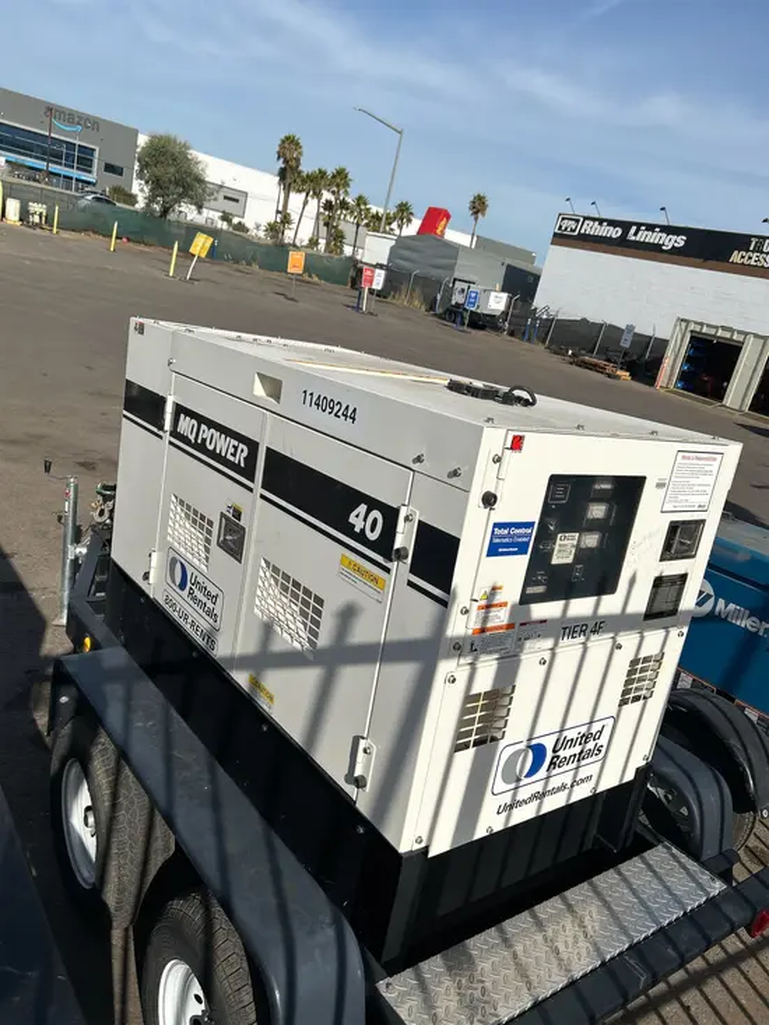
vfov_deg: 67.3
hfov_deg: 53.1
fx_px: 770
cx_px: 384
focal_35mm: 26
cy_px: 512
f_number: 1.5
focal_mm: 5.7
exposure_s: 1/8696
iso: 50
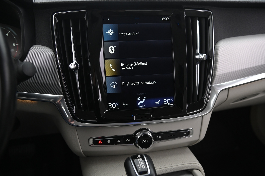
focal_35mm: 30
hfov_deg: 62.0
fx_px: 221
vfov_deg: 43.5
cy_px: 88
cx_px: 132
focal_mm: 30
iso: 2000
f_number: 4
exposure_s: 1/15
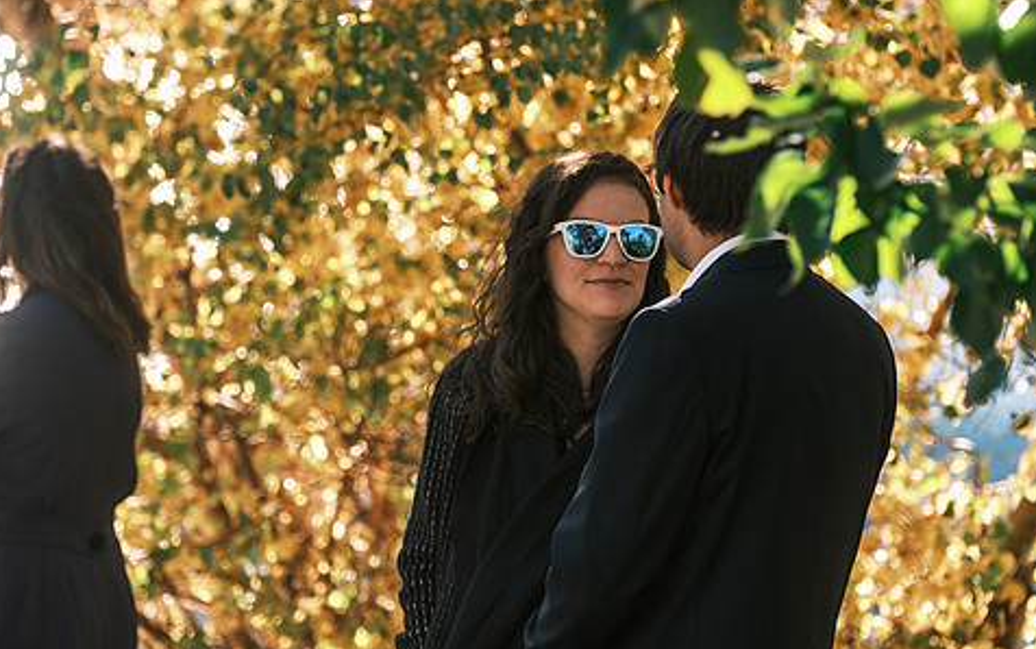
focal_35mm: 206
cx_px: 585
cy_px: 273
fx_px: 5819
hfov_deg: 10.2
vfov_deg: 6.4
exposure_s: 1/420
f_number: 3.2
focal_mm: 110.6
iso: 200
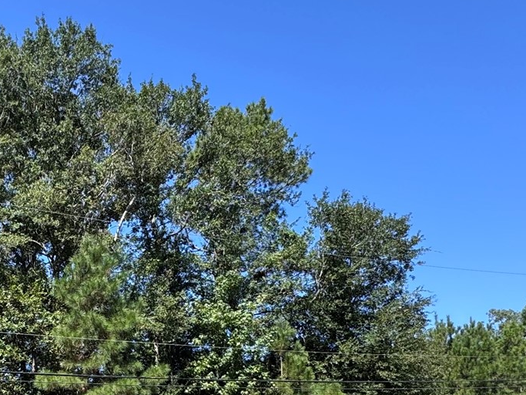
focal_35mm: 42
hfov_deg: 40.9
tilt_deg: +9.1
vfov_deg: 32.2
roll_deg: +0.6
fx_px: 638
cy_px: 376
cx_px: 41
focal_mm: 2.22
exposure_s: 1/610
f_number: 2.2
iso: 40
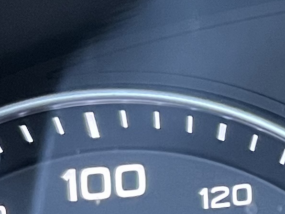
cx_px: 639
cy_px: 229
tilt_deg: -24.3
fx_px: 1449
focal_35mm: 176
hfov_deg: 10.1
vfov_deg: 8.4
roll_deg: +4.8
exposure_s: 1/60
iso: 400
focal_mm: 5.1
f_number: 1.6
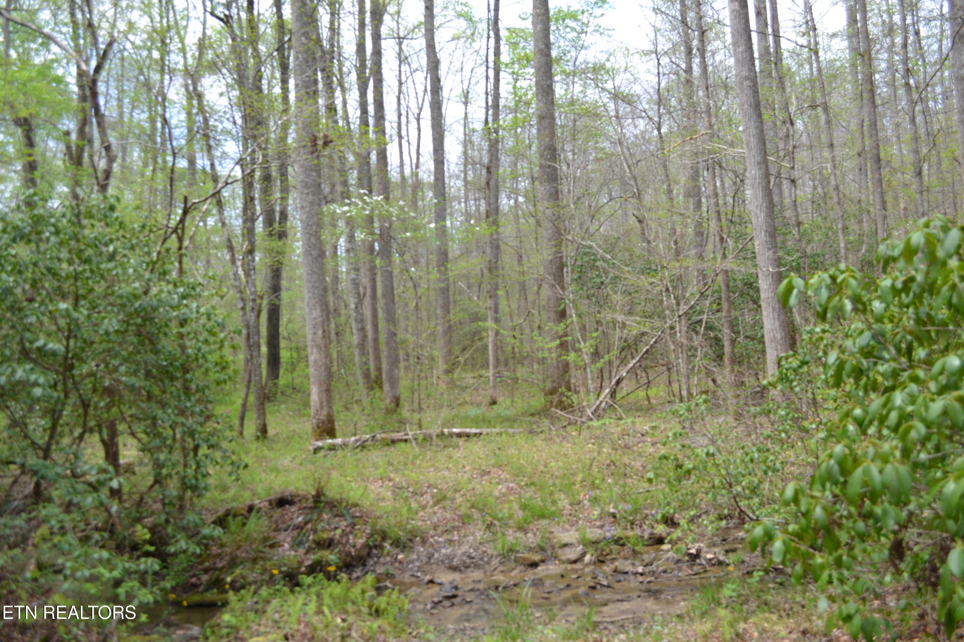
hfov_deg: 61.9
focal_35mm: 30
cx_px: 482
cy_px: 321
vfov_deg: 43.6
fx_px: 803
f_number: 5.6
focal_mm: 20
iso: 100
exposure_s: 1/125
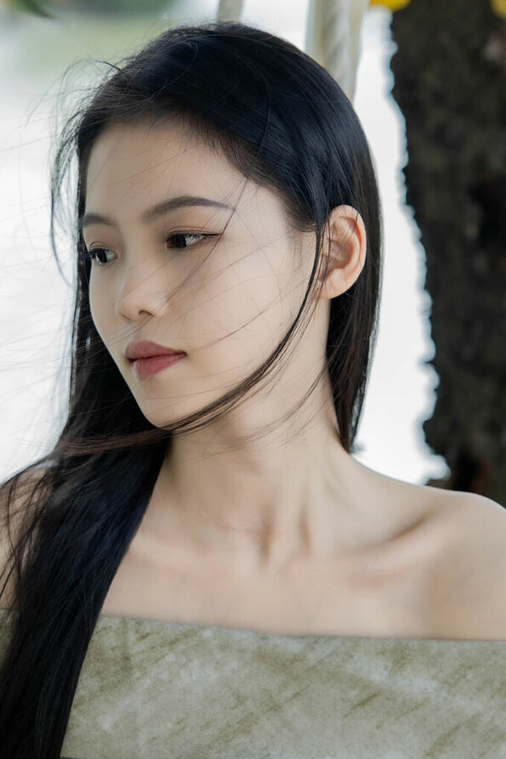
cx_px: 160
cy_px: 305
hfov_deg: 13.5
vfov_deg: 20.2
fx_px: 2128
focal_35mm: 101
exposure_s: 1/160
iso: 100
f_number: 2.8
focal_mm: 57
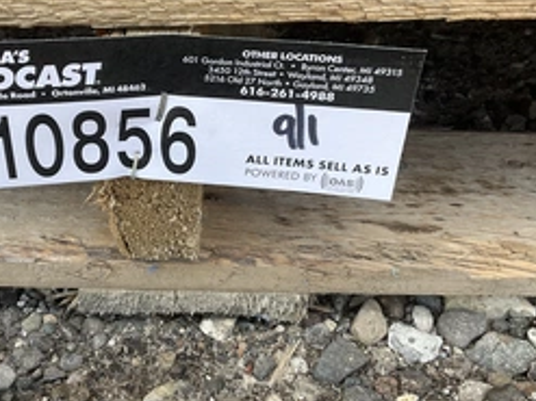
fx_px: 727
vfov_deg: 30.8
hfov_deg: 39.9
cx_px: 174
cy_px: 171
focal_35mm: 47
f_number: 1.8
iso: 25
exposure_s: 1/389
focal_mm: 3
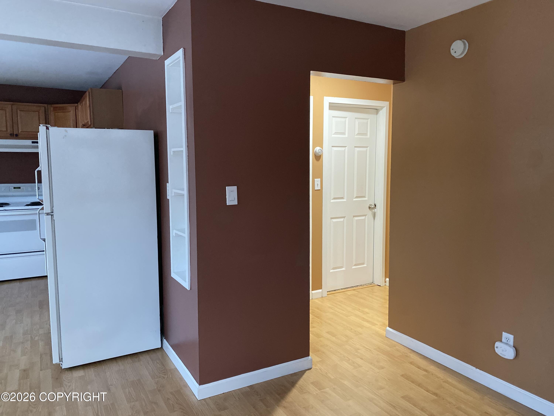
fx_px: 416
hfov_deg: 67.3
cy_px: 208
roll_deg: +0.3
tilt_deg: -5.4
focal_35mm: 26
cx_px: 277
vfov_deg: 53.1
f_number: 1.8
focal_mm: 4.25
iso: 400
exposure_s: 1/40
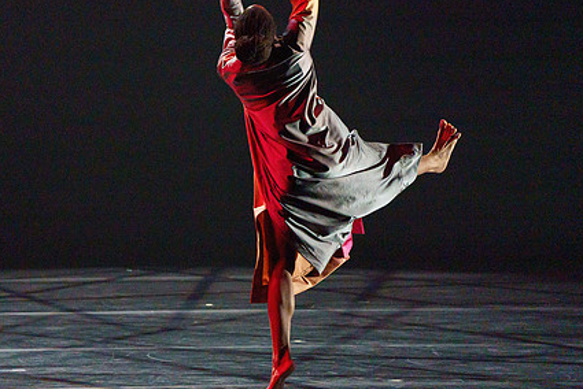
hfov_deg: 3.8
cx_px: 239
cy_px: 161
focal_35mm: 546
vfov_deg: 2.5
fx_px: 8848
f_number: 5.6
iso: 5000
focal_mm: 400
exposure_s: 1/250
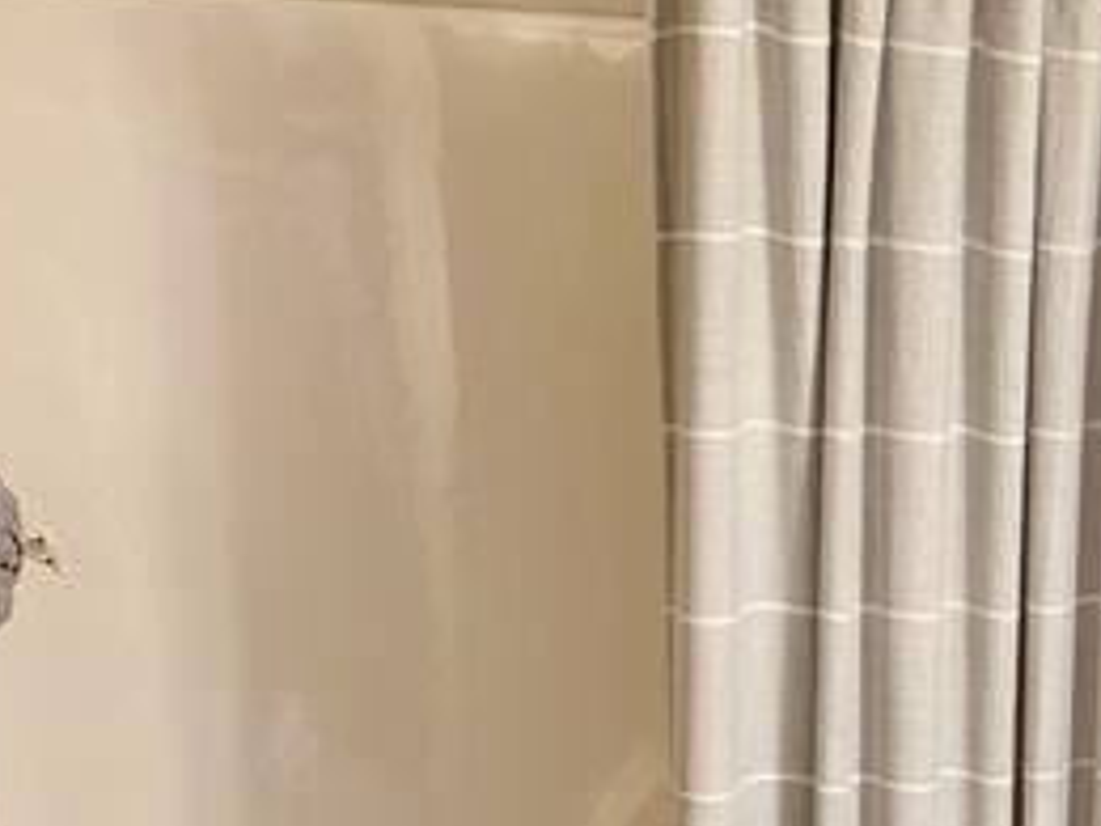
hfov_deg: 26.6
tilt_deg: -20.6
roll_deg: -1.5
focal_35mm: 71
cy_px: 1131
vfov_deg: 18.9
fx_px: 2258
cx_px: 961
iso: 250
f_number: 1.78
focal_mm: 6.76
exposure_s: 1/60
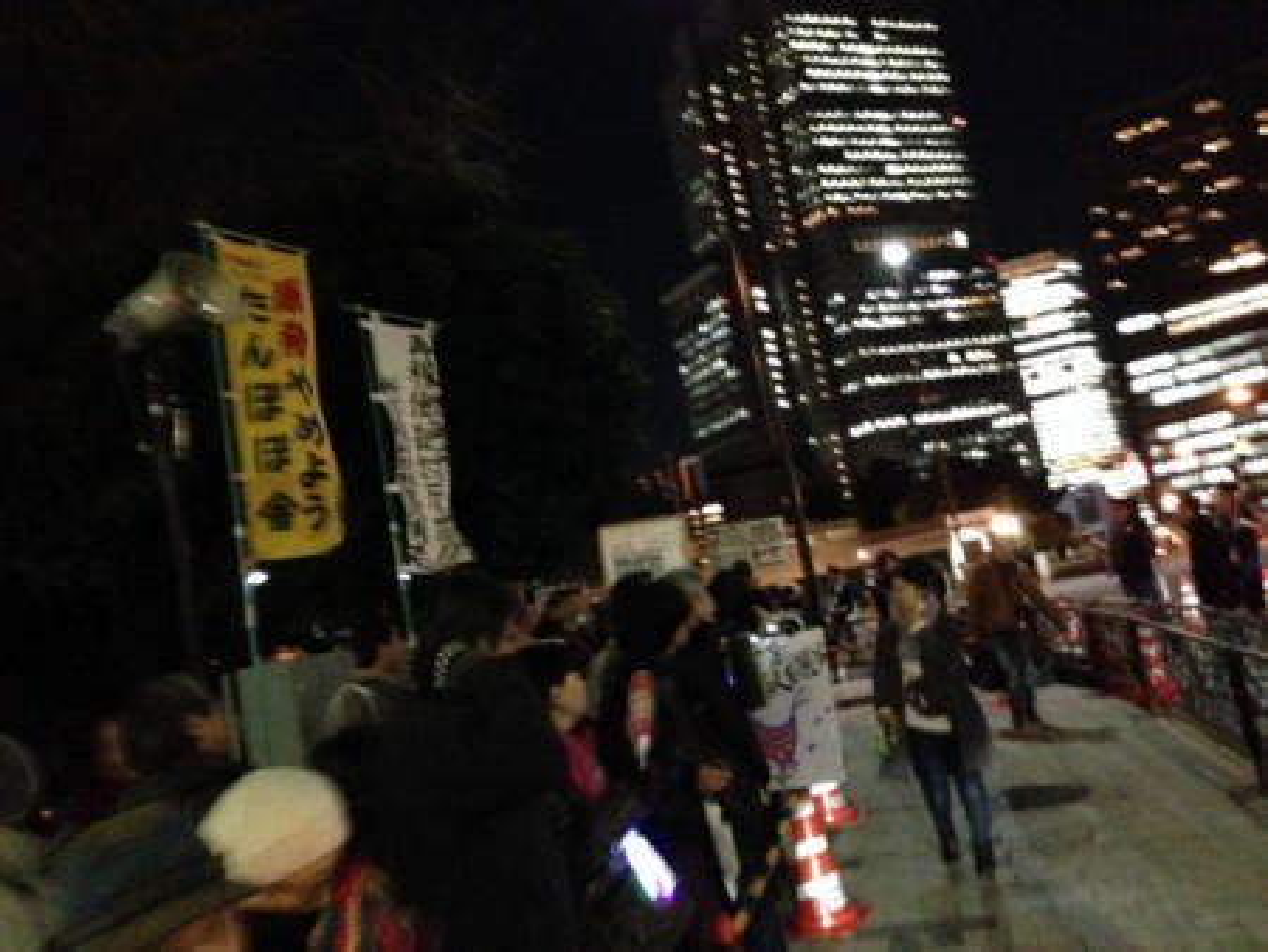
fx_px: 2419
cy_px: 476
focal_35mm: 66
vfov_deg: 22.3
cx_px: 634
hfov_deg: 29.4
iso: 1600
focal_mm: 4.12
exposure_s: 1/20
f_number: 2.4
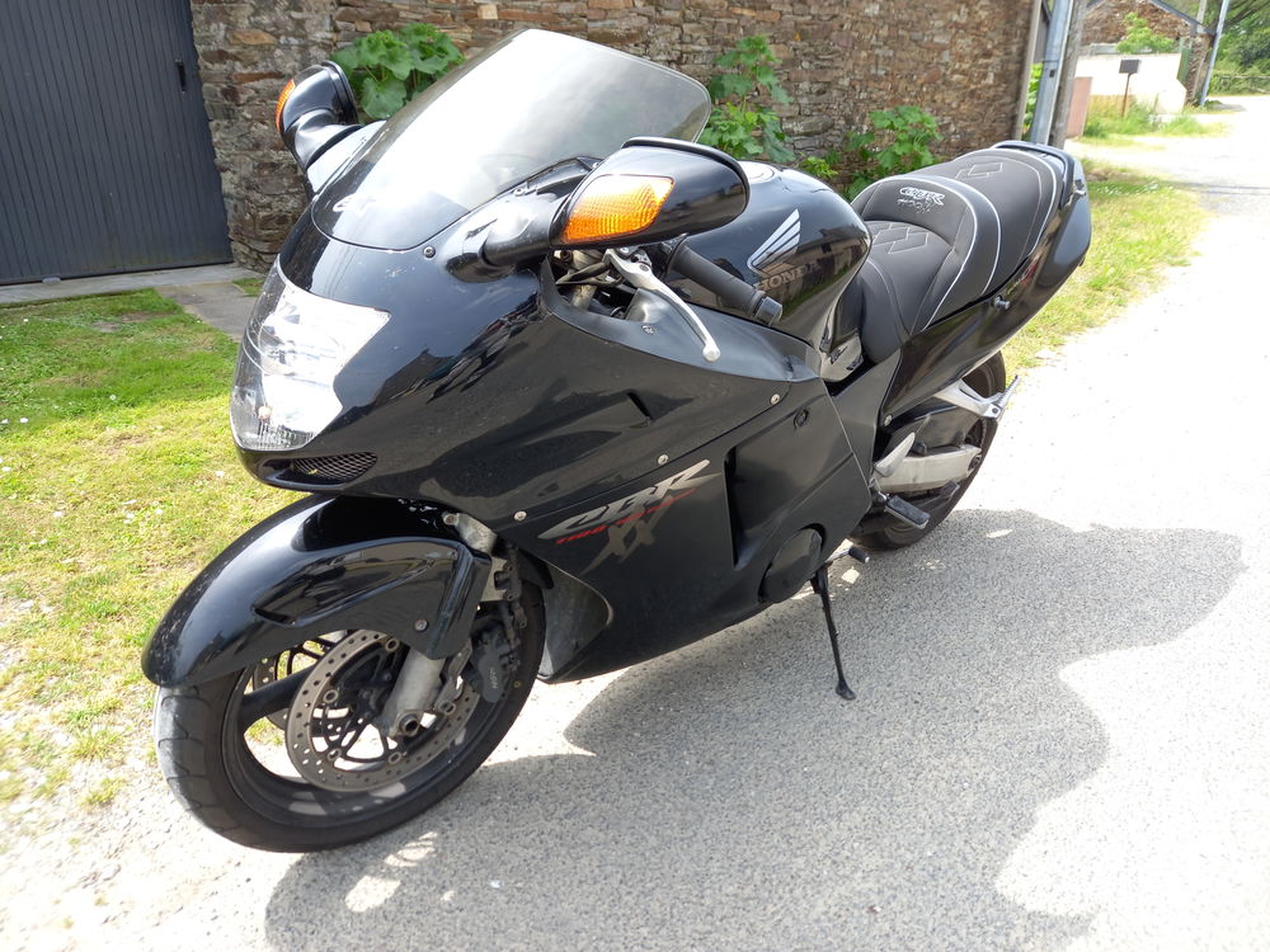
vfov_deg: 54.9
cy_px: 476
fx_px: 917
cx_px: 635
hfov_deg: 69.4
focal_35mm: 25
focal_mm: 4.6
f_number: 2
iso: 25
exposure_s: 1/158
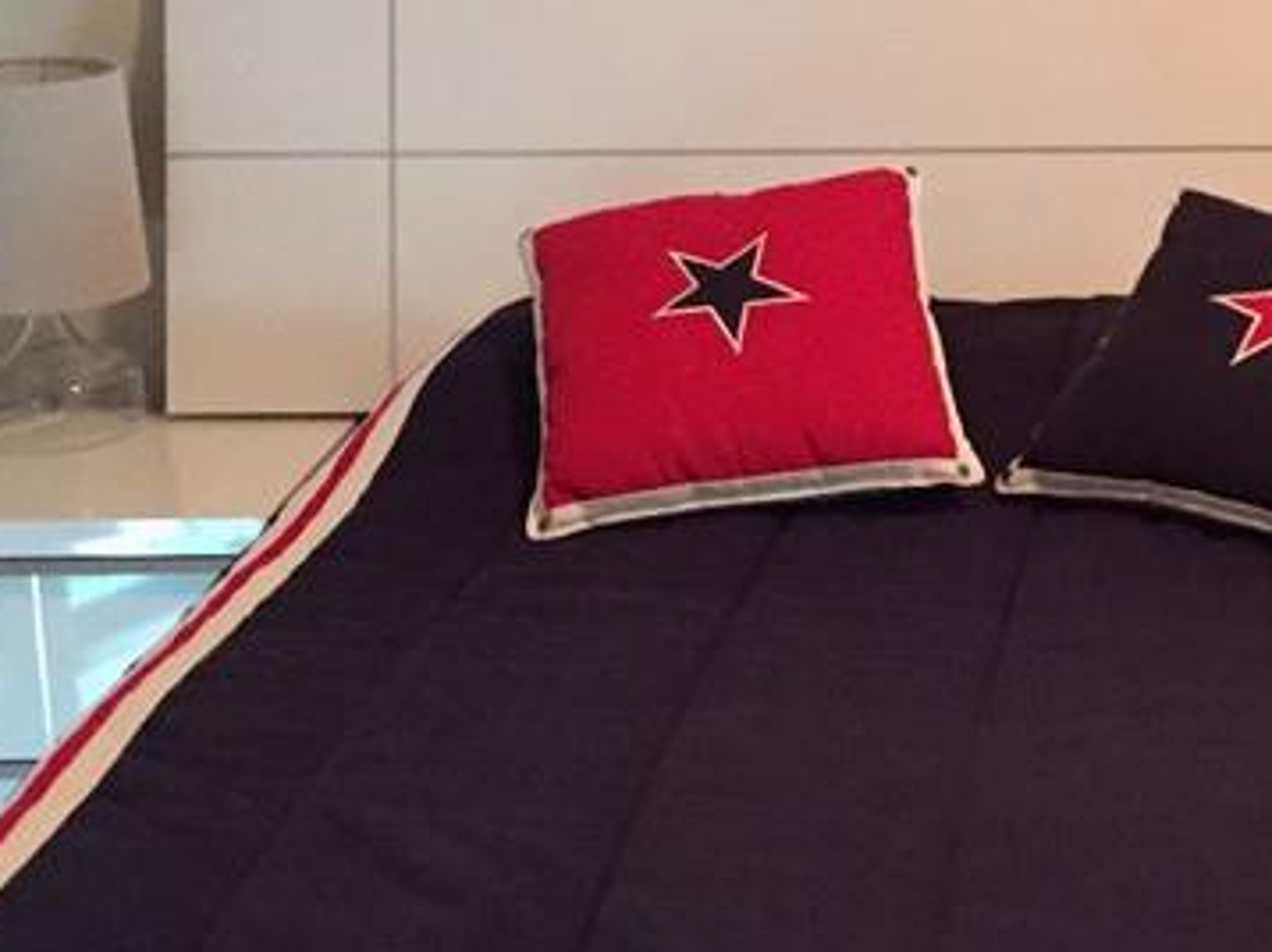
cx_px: 1141
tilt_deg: -12.6
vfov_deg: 17.7
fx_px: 3048
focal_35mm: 83
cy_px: 281
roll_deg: +0.0
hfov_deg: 23.0
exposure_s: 1/15
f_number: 2.2
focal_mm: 4.15
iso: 400
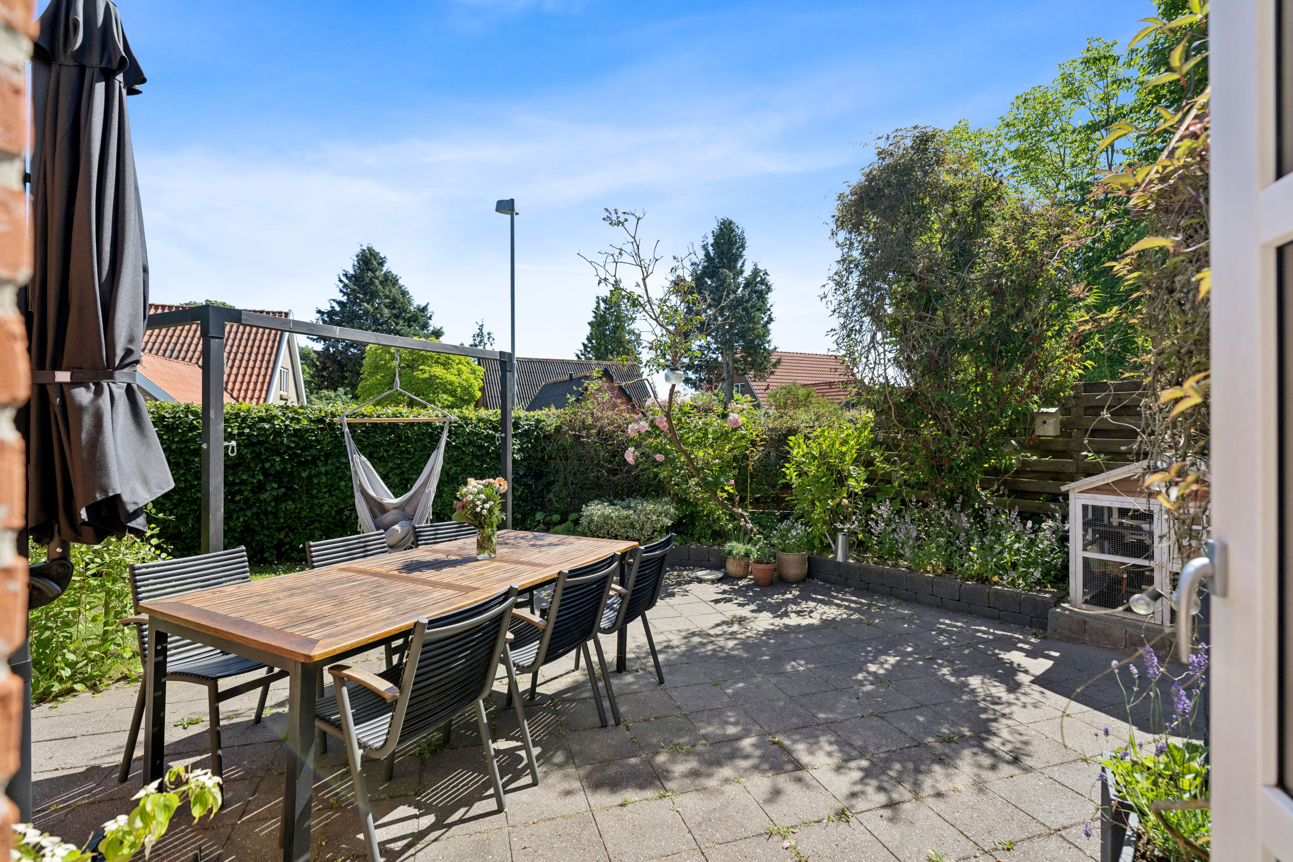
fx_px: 575
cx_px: 646
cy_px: 431
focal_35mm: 16
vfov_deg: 73.7
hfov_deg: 96.7
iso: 160
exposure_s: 1/1600
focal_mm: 16
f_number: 4
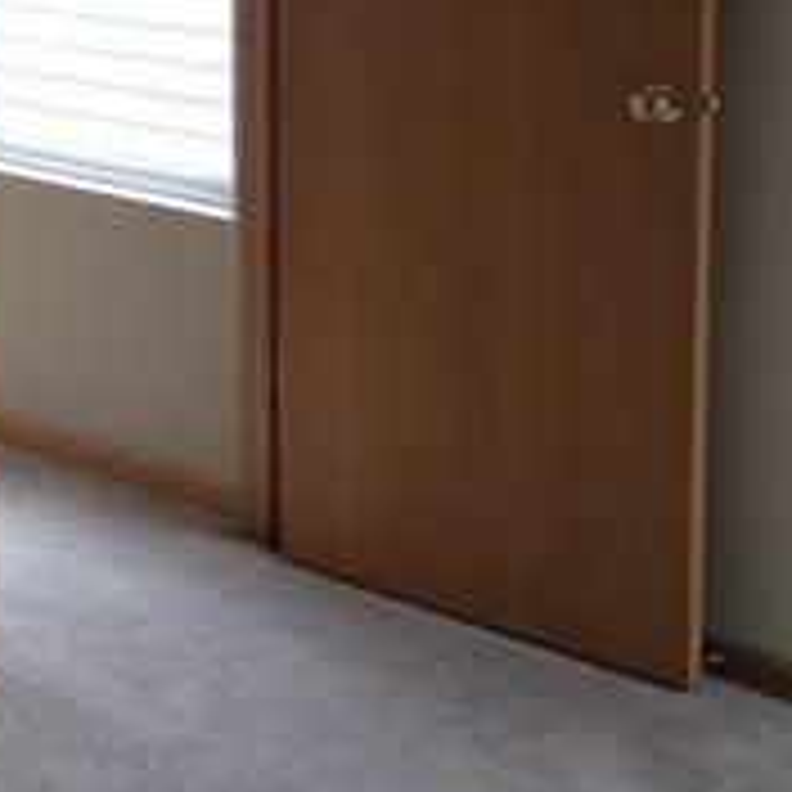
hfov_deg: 17.1
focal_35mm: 93
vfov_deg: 18.2
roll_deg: +3.4
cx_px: -356
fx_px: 2407
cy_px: -22
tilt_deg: -6.7
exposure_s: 1/40
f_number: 2.2
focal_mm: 4.15
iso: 40
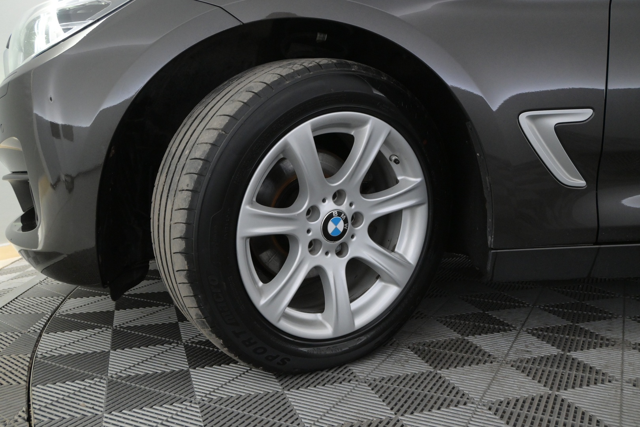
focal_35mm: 33
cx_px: 320
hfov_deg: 57.2
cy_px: 214
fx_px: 587
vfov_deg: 40.0
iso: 2500
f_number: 5
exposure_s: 1/100
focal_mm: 22
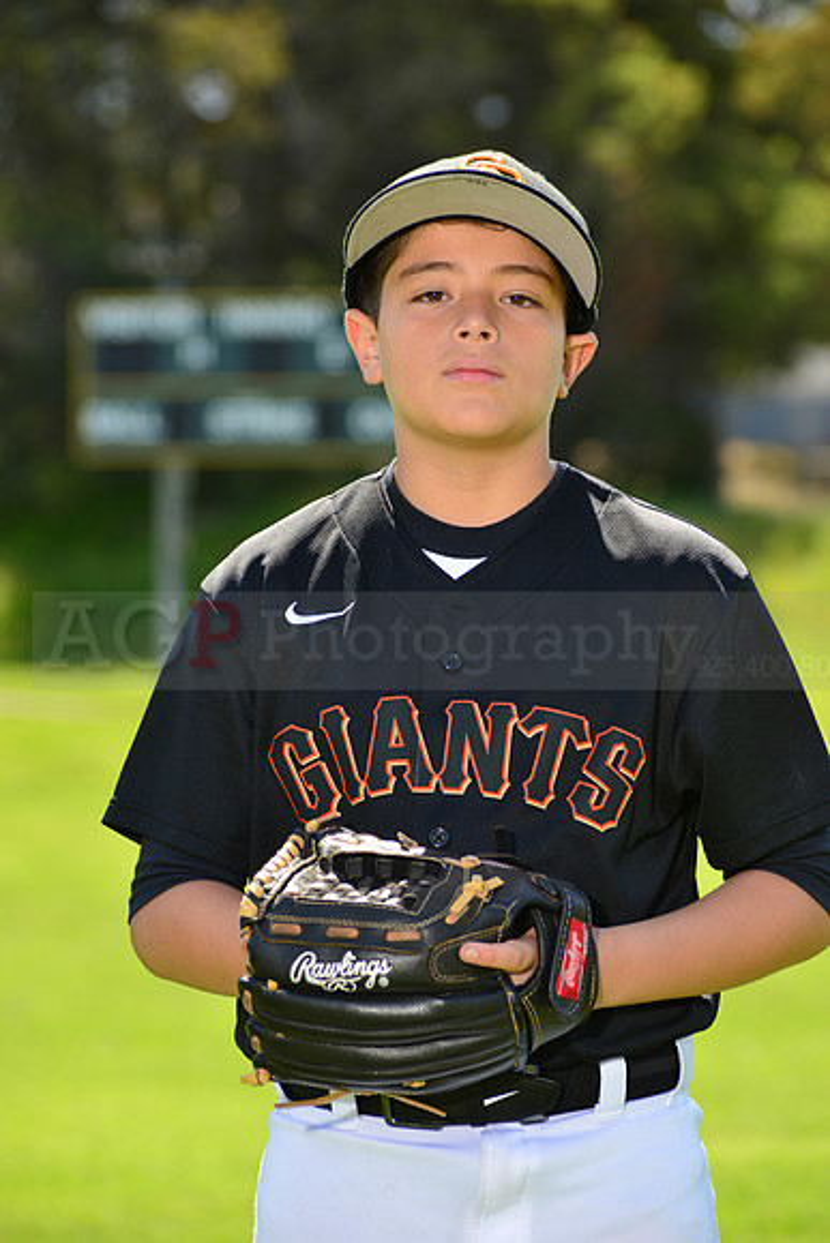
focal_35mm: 170
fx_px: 5875
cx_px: 415
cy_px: 622
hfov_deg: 8.1
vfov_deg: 12.1
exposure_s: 1/250
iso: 200
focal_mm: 170
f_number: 8
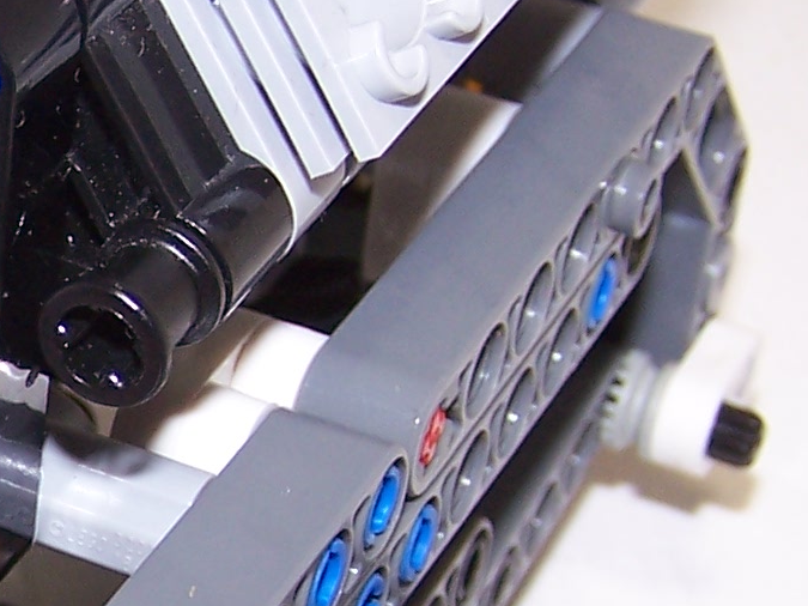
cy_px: 520
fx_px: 3384
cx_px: -214
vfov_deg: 10.2
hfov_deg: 13.2
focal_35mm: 145
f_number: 2.8
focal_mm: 6.3
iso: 80
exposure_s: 1/60
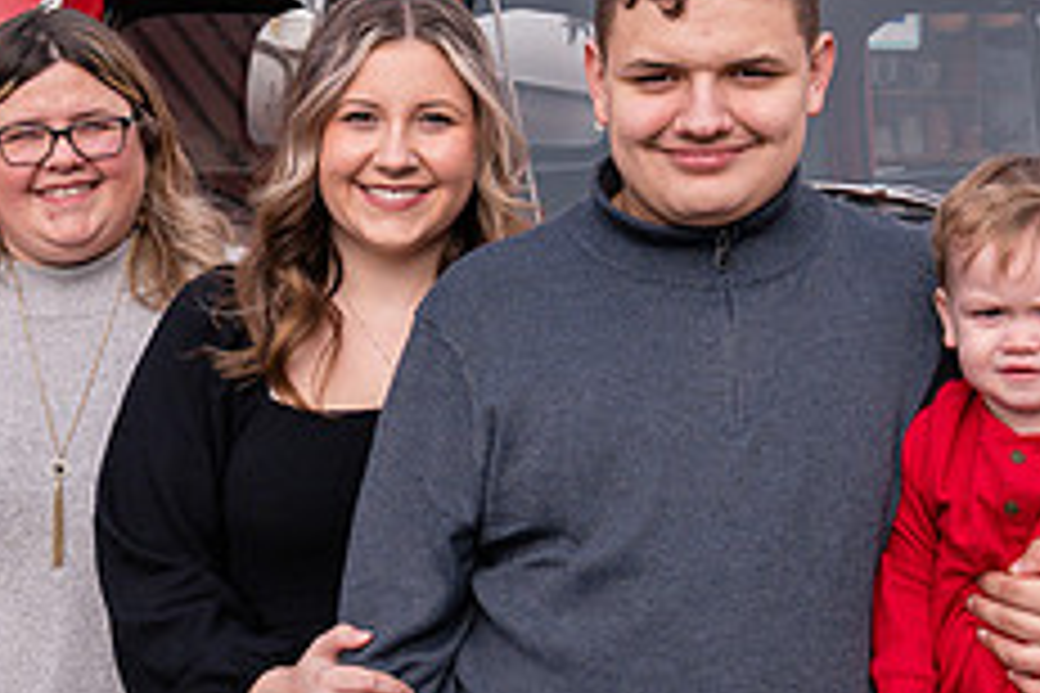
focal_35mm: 93
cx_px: 347
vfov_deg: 14.7
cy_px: 471
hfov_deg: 21.8
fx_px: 2686
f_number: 5.6
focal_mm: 31
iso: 200
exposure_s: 1/800
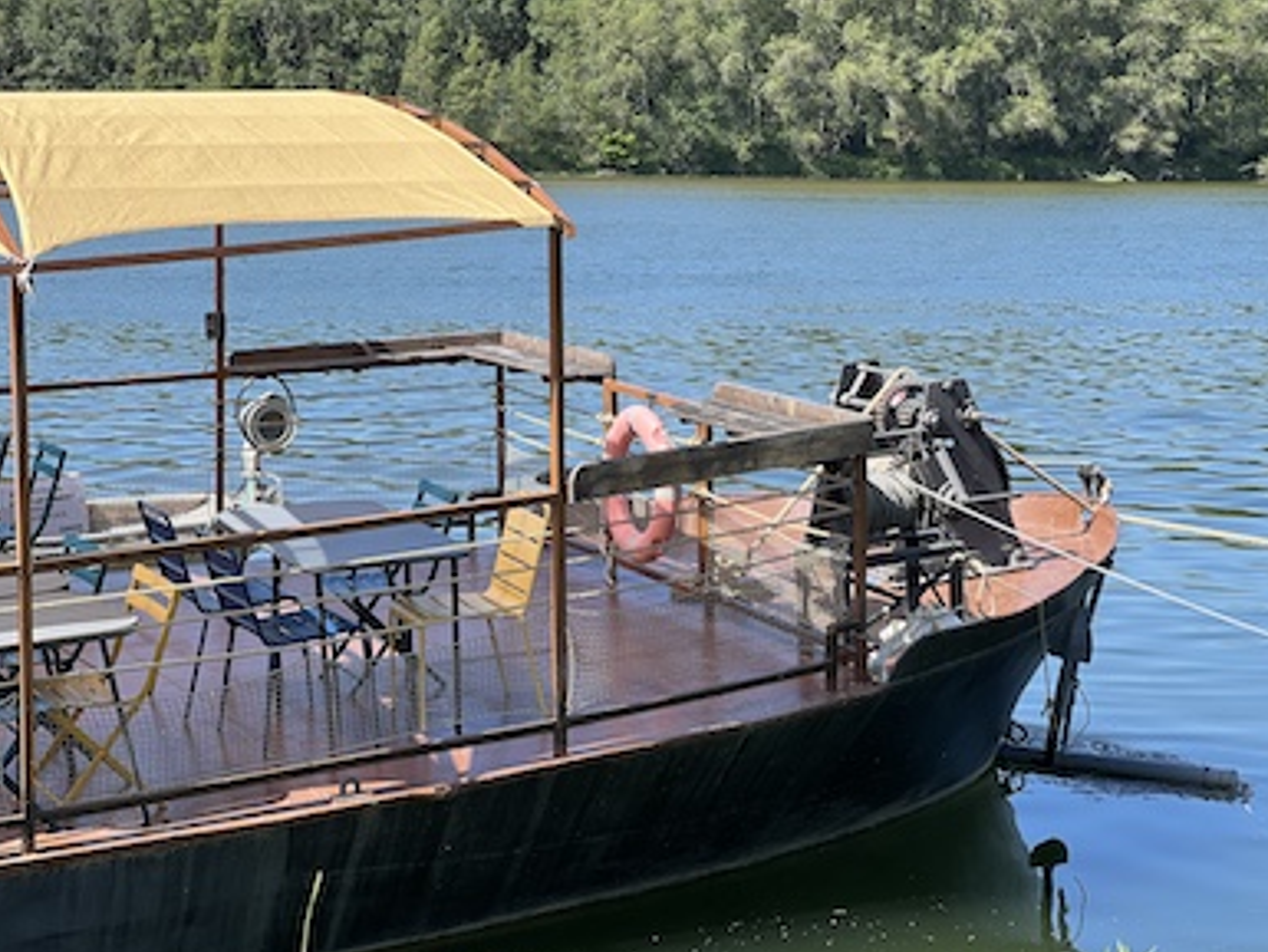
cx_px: 616
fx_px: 2931
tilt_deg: -6.4
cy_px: 491
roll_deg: -0.6
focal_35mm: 80
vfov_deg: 18.4
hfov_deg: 24.4
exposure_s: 1/187
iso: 25
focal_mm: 9
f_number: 2.8
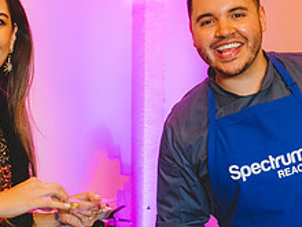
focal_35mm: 114
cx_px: 136
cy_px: 153
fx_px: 995
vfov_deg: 13.0
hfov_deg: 17.3
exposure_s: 1/160
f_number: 3.5
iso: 2800
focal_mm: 45
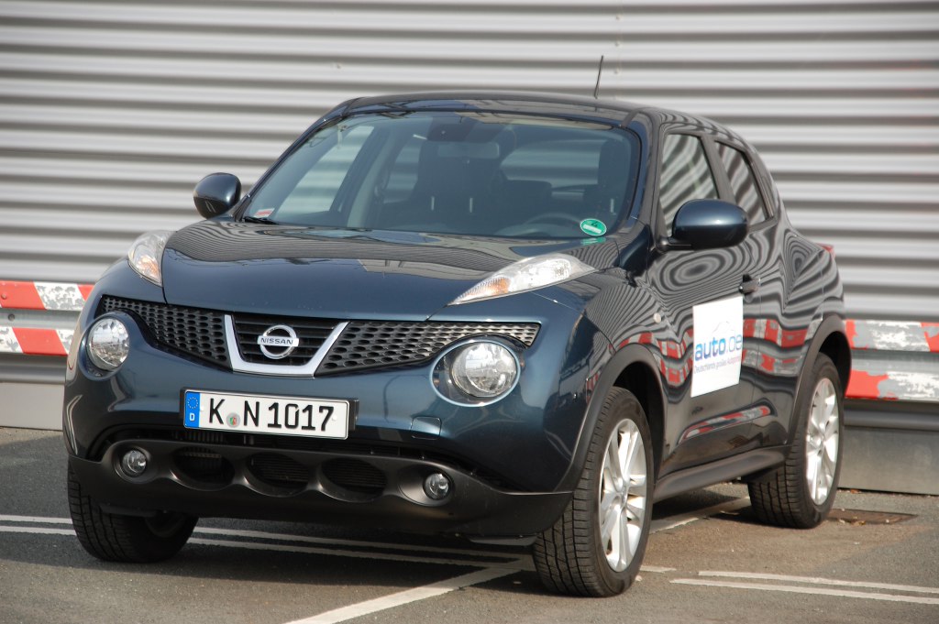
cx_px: 470
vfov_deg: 8.3
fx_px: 4300
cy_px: 312
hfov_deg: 12.5
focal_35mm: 165
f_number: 5.6
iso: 250
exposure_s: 1/500
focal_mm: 110
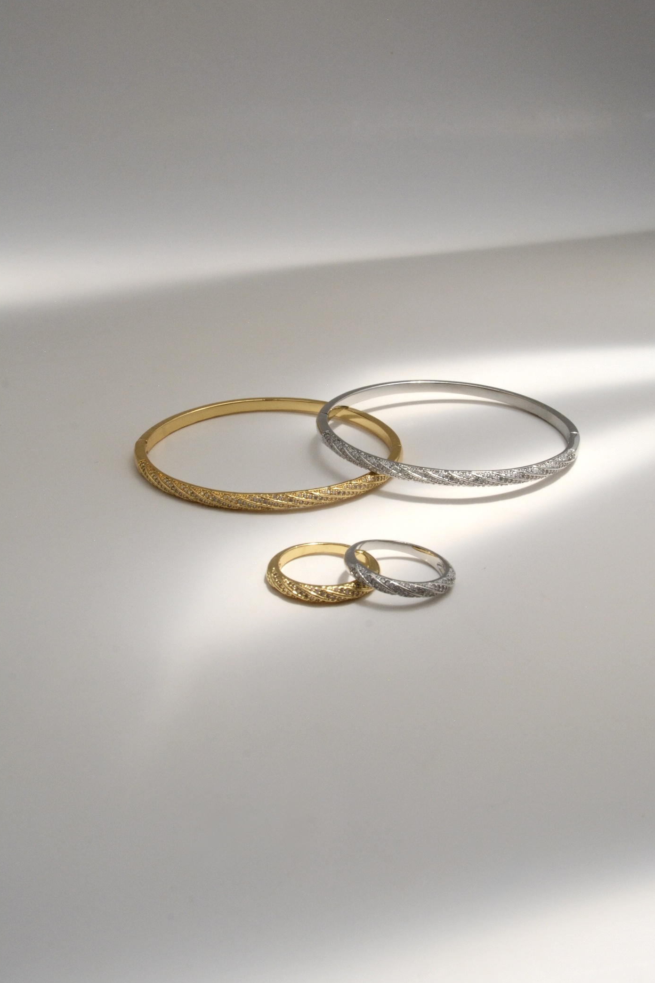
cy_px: 466
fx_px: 1447
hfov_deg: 25.5
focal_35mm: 53
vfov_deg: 37.5
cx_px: 348
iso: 1000
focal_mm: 32
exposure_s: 1/1250
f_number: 18
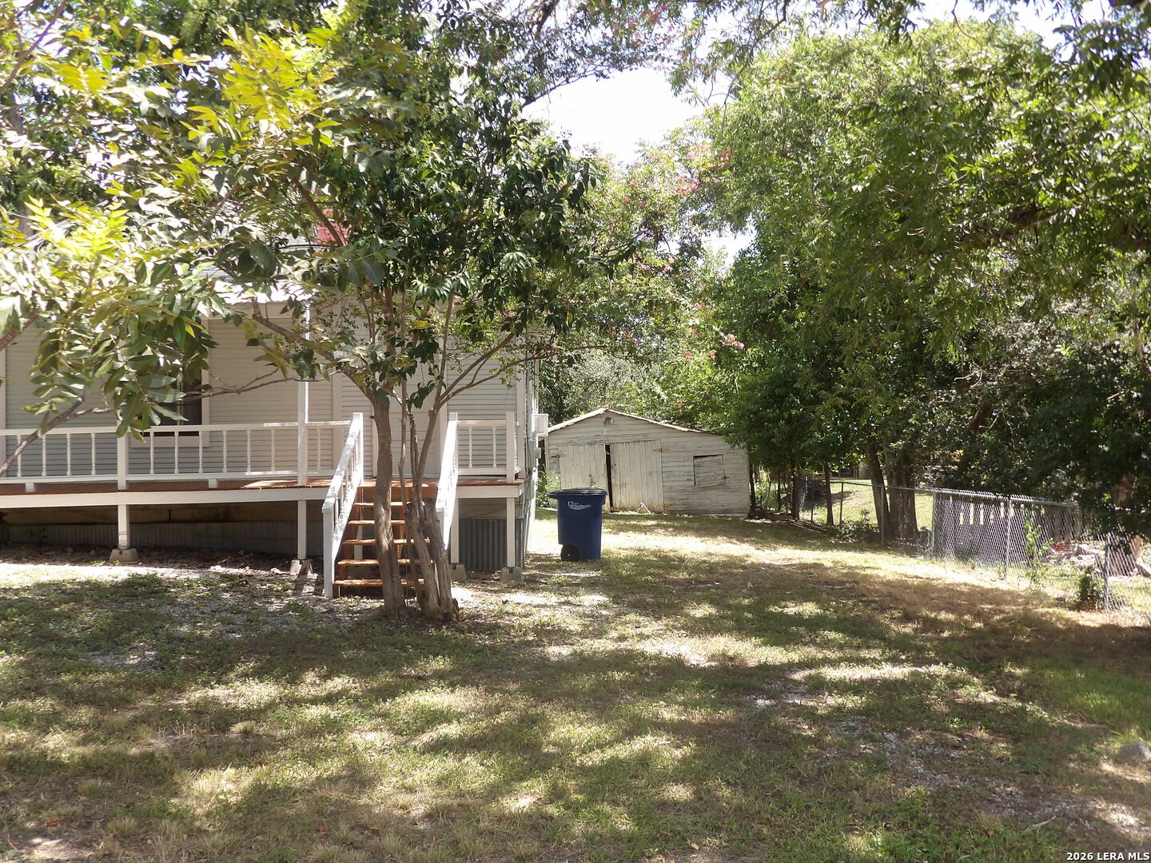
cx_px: 576
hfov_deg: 55.4
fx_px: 1097
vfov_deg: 42.9
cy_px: 432
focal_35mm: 33
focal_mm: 5.9
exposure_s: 1/175
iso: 100
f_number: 3.6
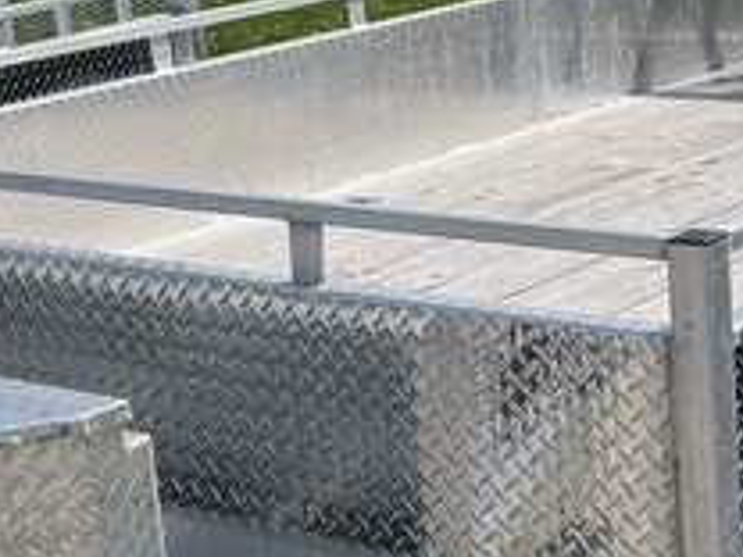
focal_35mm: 100
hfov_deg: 19.6
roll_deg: +4.4
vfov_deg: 14.7
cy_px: 407
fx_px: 2146
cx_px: 475
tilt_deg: -17.0
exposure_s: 1/3745
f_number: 1.6
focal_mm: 5.1
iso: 50
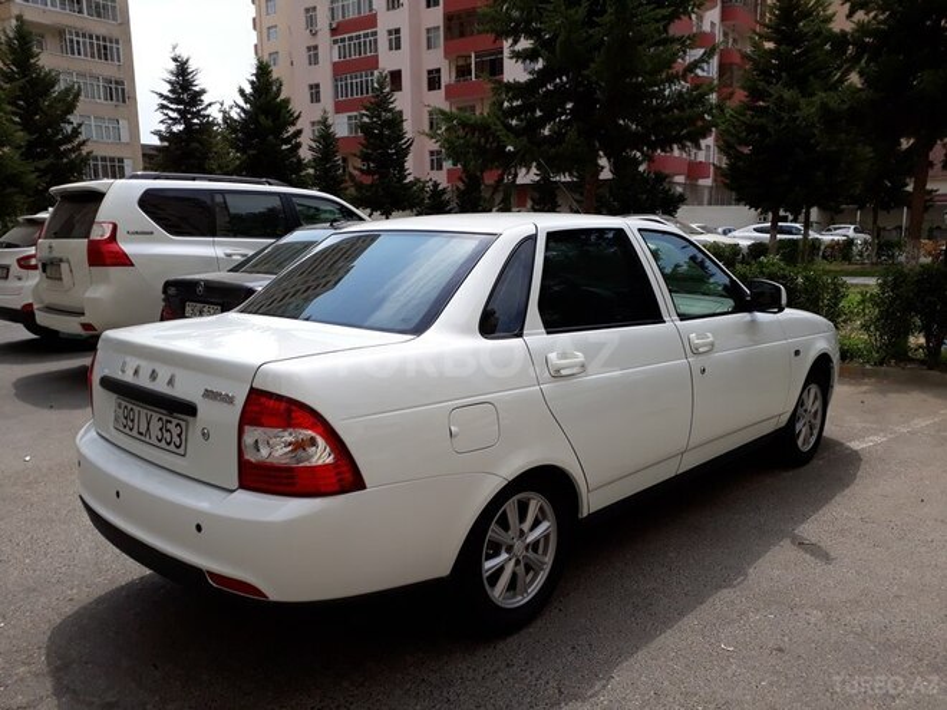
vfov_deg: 51.4
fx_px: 739
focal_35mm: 27
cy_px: 355
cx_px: 474
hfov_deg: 65.3
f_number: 1.9
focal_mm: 3.6
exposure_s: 1/1511
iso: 40
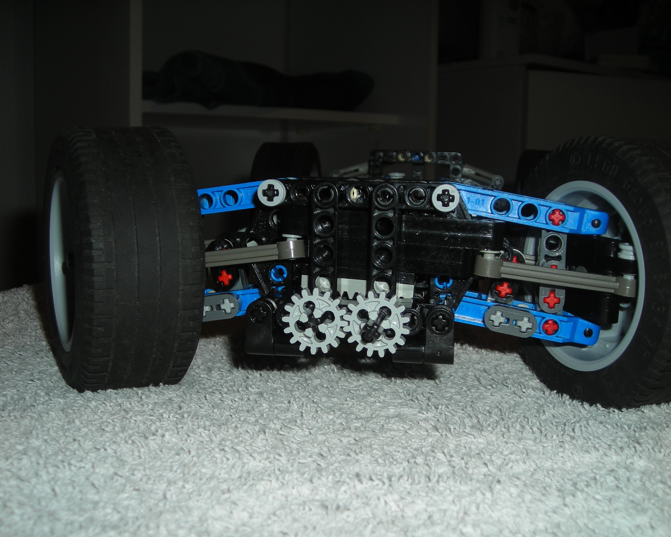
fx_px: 834
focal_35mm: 42
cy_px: 284
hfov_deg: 43.8
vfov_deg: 35.7
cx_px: 341
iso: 50
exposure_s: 1/60
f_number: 3.2
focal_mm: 6.3
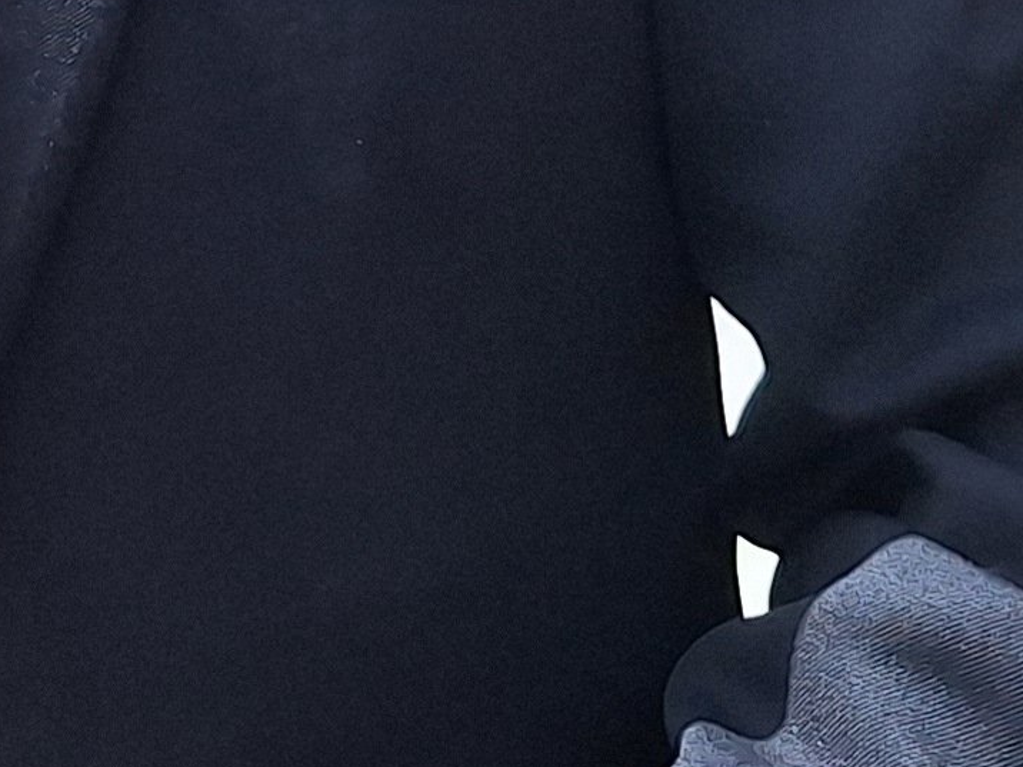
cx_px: -257
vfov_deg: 10.0
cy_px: -1050
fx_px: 3871
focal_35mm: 131
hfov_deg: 14.5
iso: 40
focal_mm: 5.54
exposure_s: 1/1441
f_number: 1.8
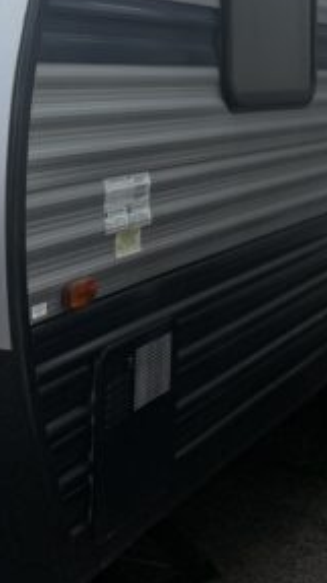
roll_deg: +0.6
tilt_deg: +4.8
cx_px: 140
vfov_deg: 28.4
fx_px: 1081
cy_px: 6
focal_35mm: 70
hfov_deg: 17.2
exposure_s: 1/8130
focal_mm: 6.76
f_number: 1.78
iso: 80
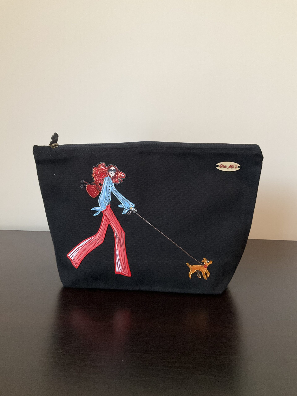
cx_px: 148
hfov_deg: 48.2
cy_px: 198
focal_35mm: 29
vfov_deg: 61.7
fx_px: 332
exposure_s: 1/33
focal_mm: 3
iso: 250
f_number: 1.8
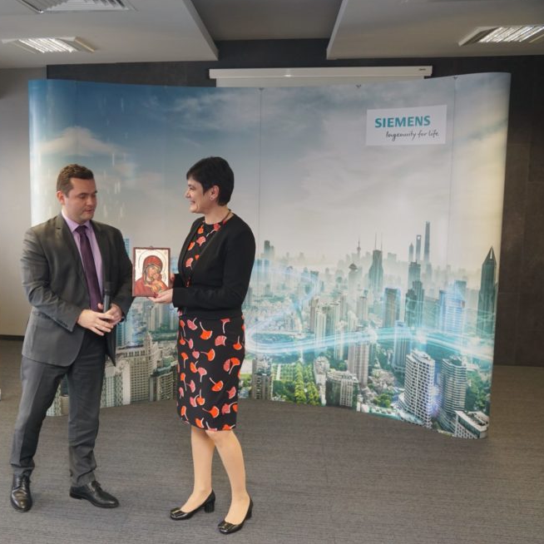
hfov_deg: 42.0
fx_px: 693
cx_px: 165
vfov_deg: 42.8
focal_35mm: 39
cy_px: 272
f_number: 2.8
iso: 500
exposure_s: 1/60
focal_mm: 20
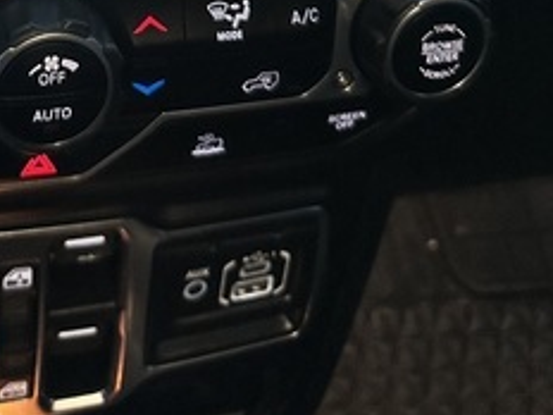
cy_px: -274
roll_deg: +2.5
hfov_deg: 29.5
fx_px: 990
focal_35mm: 62
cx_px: 21
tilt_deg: -23.5
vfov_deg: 19.3
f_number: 1.78
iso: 250
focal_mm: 6.86
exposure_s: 1/60
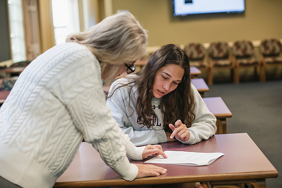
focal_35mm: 75
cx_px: 141
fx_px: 588
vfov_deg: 18.2
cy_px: 94
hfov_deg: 27.0
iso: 1600
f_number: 3.2
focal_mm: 75
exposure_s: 1/200
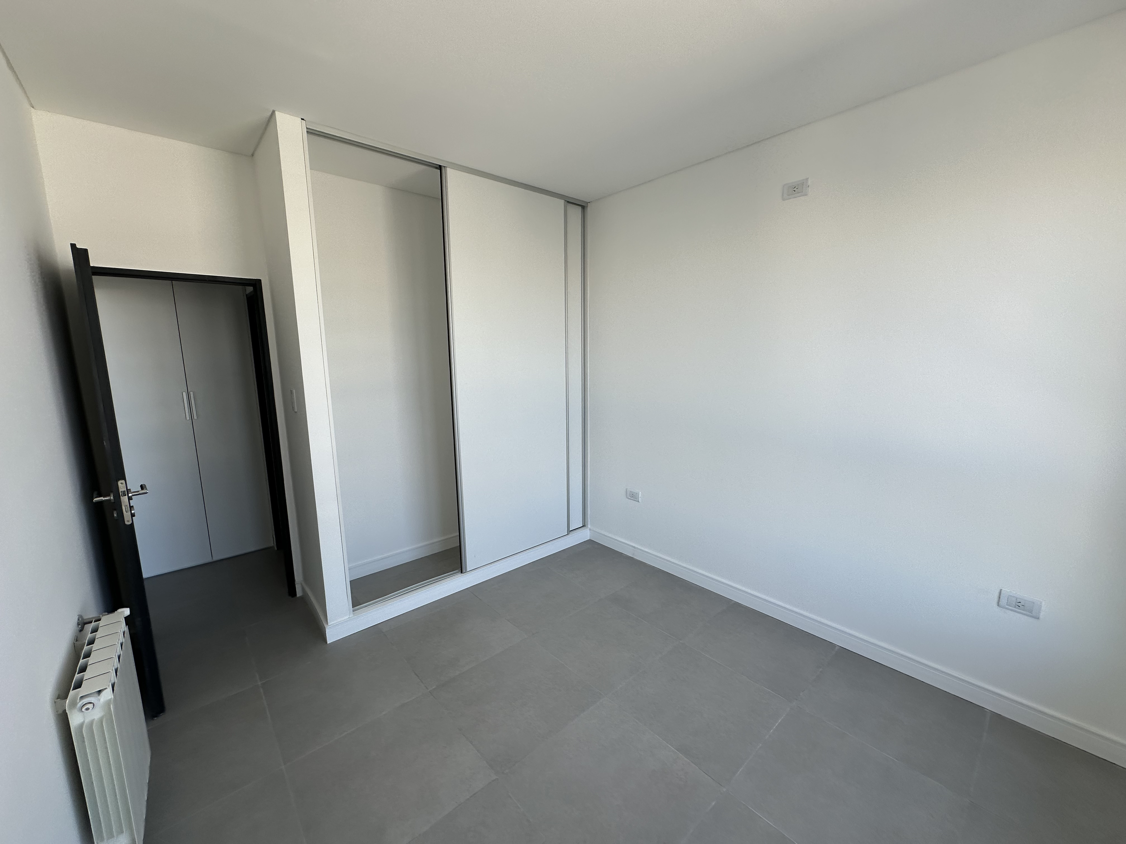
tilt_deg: -9.8
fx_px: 455
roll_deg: +2.0
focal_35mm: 14
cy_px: 422
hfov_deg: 102.1
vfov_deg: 85.7
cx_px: 563
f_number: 2.2
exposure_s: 1/224
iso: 40
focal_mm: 2.22
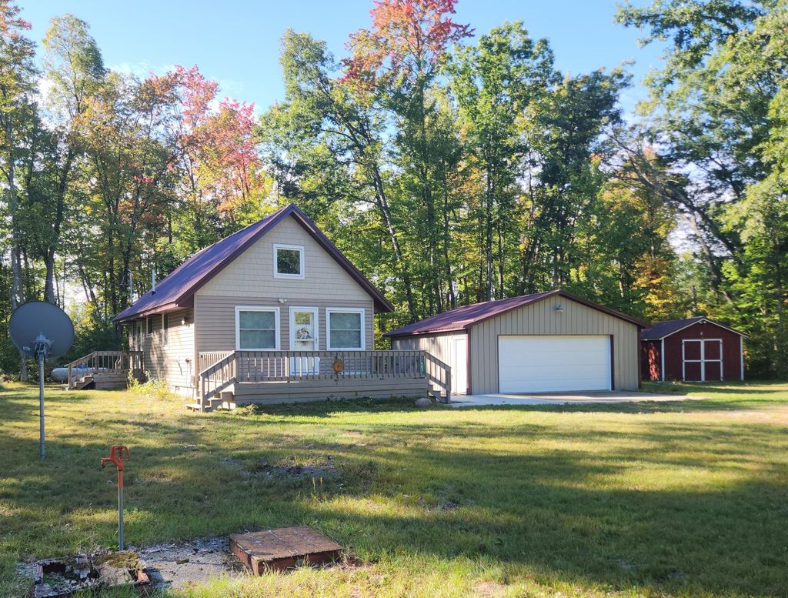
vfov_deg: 59.2
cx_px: 394
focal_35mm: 23
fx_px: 526
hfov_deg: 73.7
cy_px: 299
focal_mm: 5.4
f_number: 1.8
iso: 20
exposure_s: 1/328
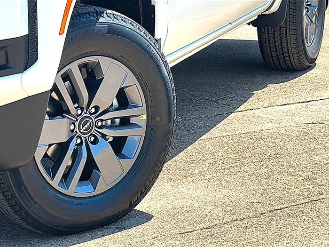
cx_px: 164
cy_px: 124
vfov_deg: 14.8
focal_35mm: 100
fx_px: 950
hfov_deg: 19.6
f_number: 1.78
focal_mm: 6.86
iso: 100
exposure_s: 1/4808
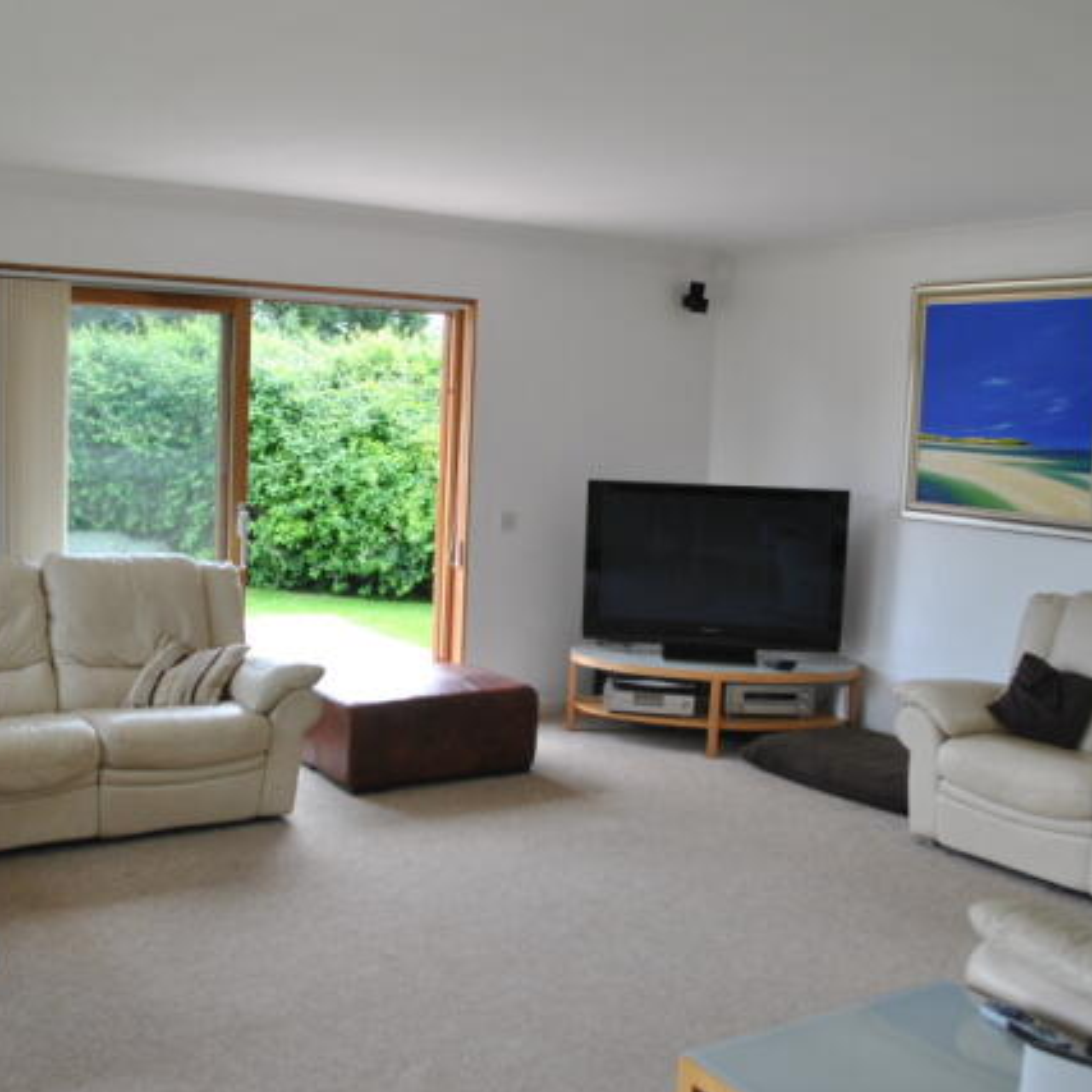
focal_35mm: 35
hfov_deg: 46.9
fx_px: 1249
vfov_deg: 47.2
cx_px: 432
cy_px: 551
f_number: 5
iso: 200
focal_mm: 18
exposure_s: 1/100
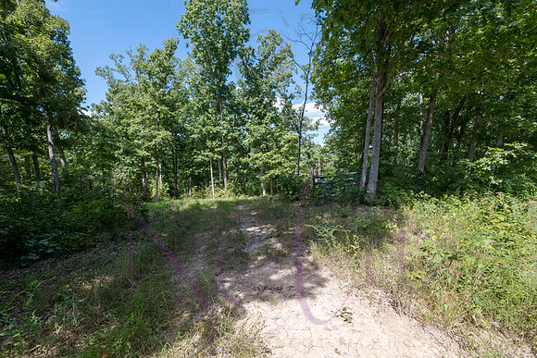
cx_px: 272
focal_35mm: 15
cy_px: 183
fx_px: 225
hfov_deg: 100.0
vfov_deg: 77.0
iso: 320
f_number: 10
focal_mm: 14
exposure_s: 1/200
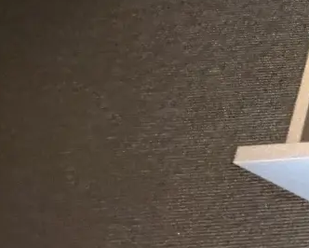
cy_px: -147
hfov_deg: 16.1
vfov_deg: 17.1
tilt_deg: -52.0
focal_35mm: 79
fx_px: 723
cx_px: 680
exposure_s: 1/50
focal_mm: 2.22
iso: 800
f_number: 2.2
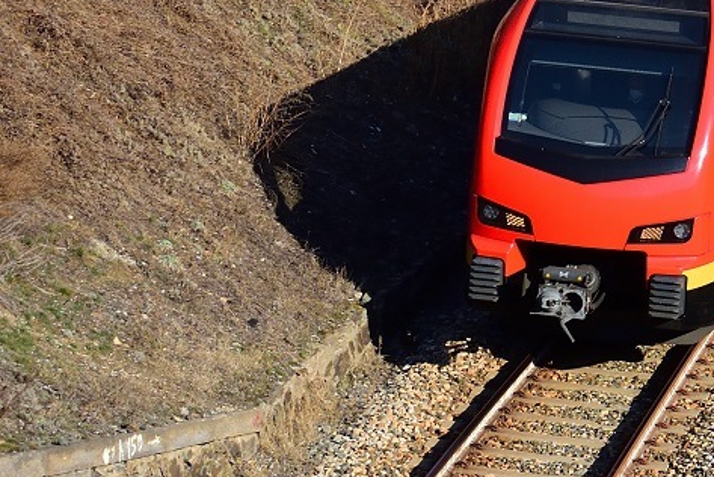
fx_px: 2897
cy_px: -208
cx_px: 1194
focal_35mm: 146
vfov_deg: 9.2
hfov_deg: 13.0
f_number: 7.1
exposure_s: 1/800
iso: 250
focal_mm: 24
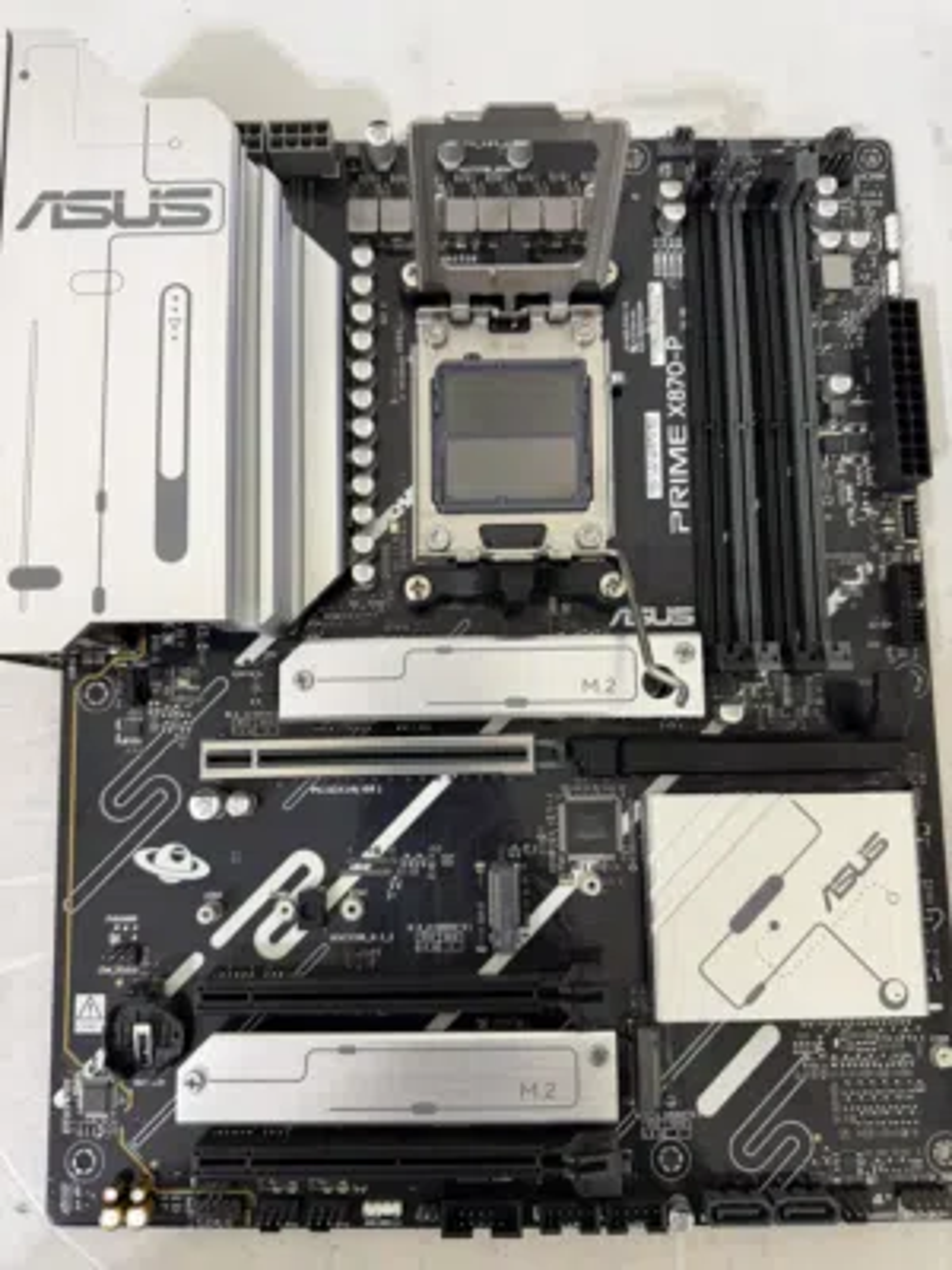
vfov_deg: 71.6
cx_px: 476
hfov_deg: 56.8
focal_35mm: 24
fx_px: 880
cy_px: 635
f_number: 1.78
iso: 640
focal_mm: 6.76
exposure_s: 1/33
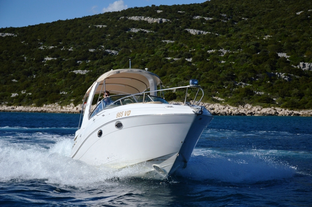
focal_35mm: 84
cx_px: 156
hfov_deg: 24.2
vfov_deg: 16.2
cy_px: 104
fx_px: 727
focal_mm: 56
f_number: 4.8
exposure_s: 1/4000
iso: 200
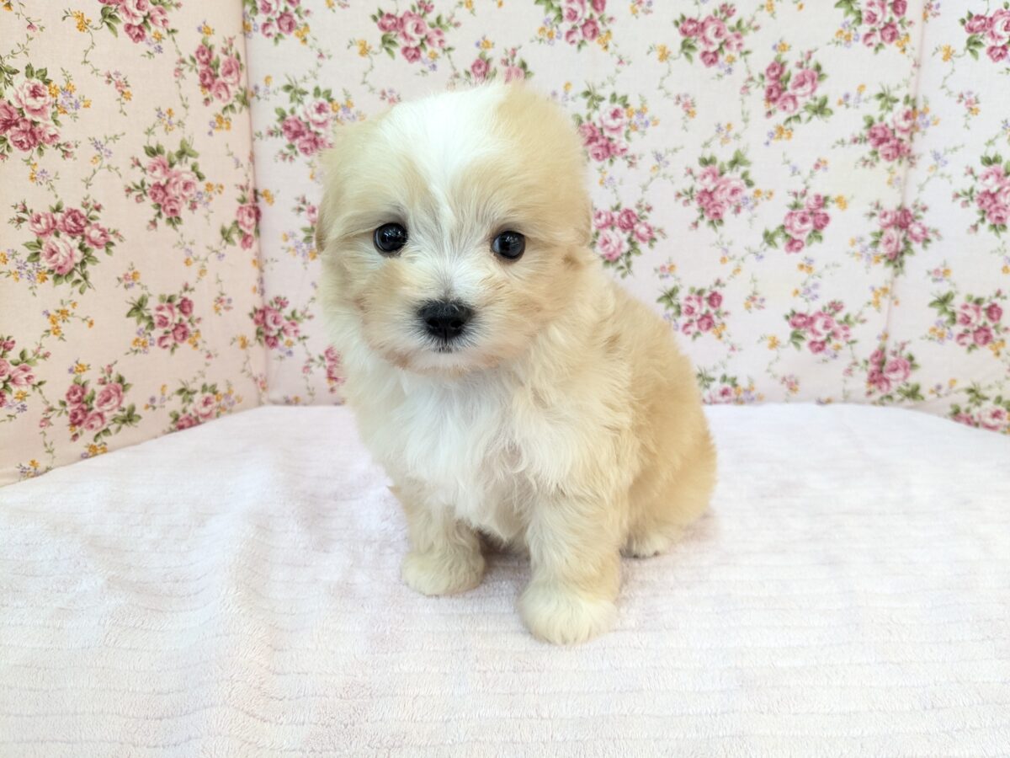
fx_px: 788
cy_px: 379
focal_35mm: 27
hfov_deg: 65.3
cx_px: 505
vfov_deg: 51.4
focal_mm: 4.38
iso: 171
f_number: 1.73
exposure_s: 1/99.9
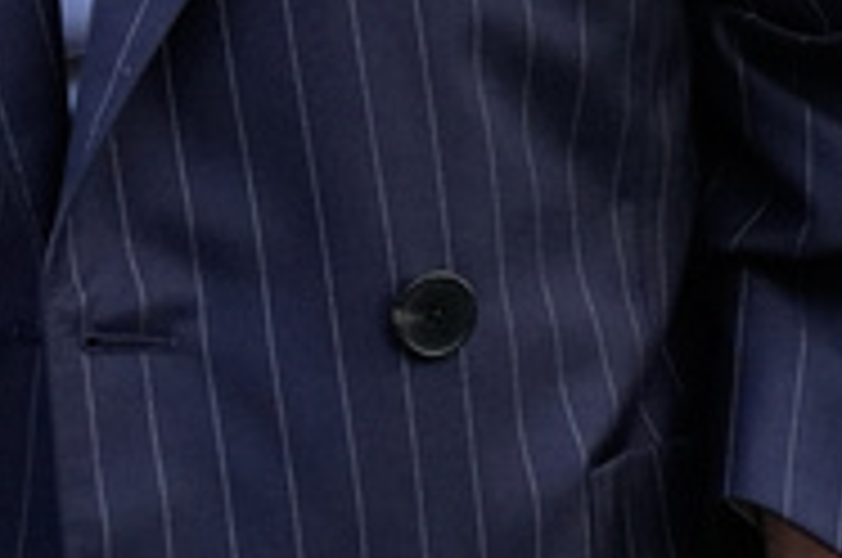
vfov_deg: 0.6
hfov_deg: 0.9
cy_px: -783
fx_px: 51250
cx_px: -1139
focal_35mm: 2195
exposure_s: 1/1250
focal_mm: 400
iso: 1250
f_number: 2.8
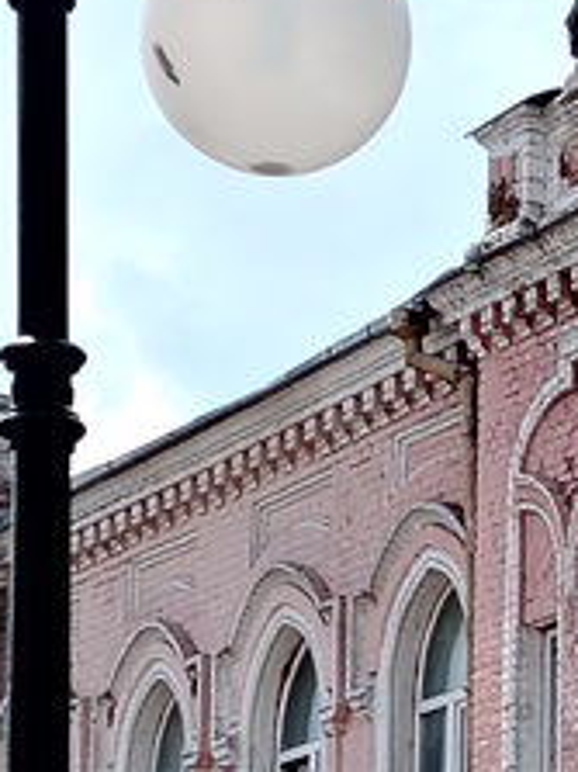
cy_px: 1040
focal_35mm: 191
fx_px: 4256
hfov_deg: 7.7
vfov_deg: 10.1
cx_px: 677
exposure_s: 1/699
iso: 100
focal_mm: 5.25
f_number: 1.75
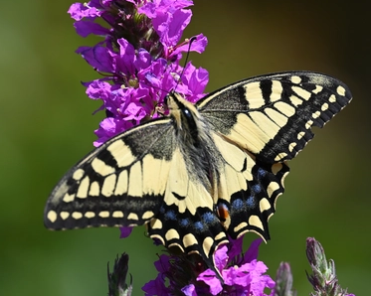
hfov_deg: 3.0
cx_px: 171
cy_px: 190
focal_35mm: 644
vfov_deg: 2.4
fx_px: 7068
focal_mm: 400
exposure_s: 1/640
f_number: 10
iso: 450
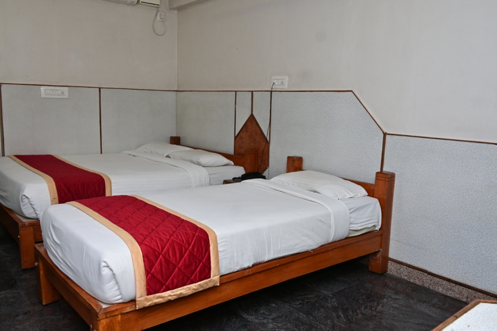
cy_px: 166
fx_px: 414
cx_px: 248
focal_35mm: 30
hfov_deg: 61.9
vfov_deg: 43.6
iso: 1000
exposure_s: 1/160
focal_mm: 20
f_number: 5.6
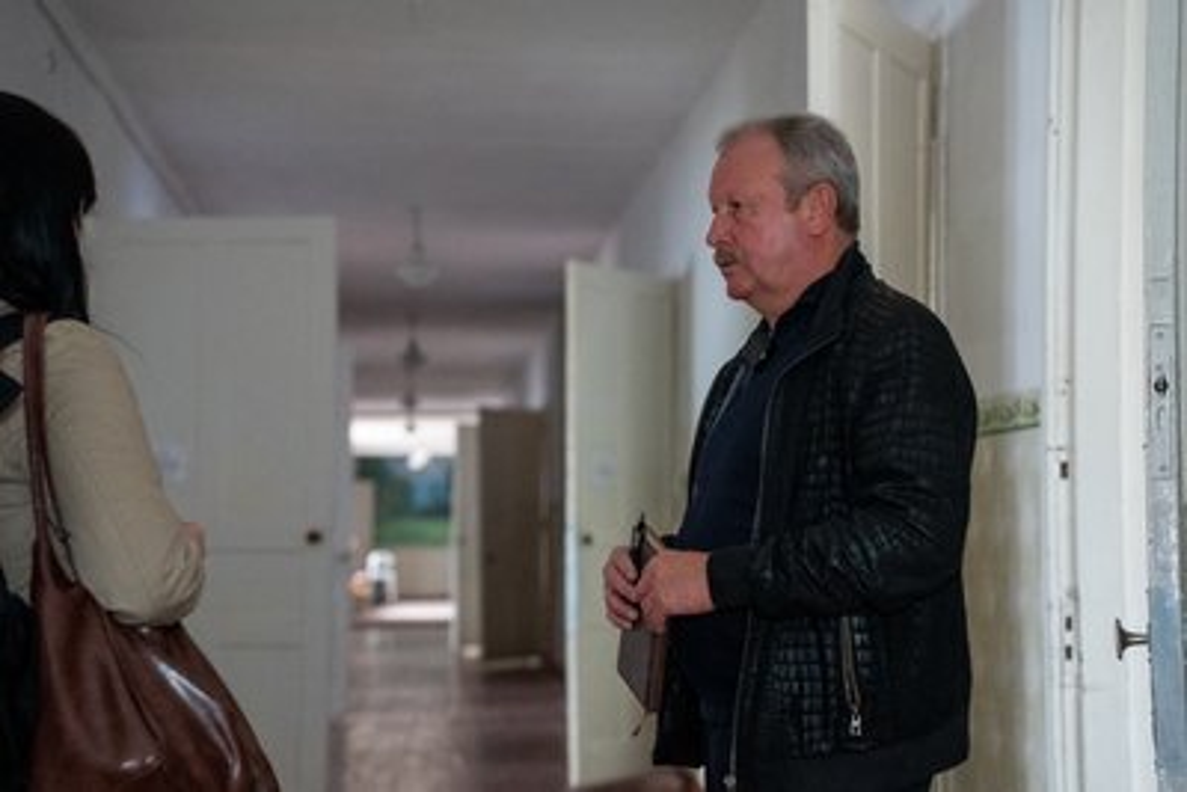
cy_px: 396
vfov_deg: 17.8
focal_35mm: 77
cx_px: 601
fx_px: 2532
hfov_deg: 26.4
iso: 12800
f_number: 4
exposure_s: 1/160
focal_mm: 75
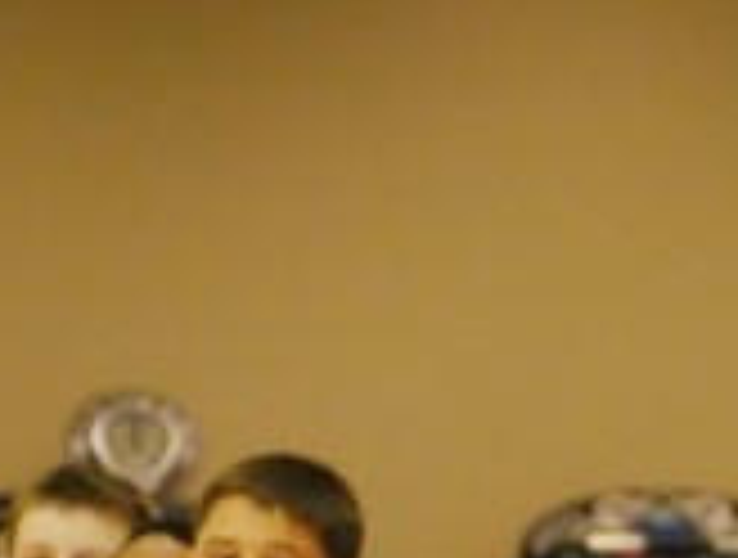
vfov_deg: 1.4
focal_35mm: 1088
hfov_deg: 1.8
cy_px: 1040
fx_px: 23264
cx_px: 632
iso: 6400
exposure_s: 1/200
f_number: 5.6
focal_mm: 140
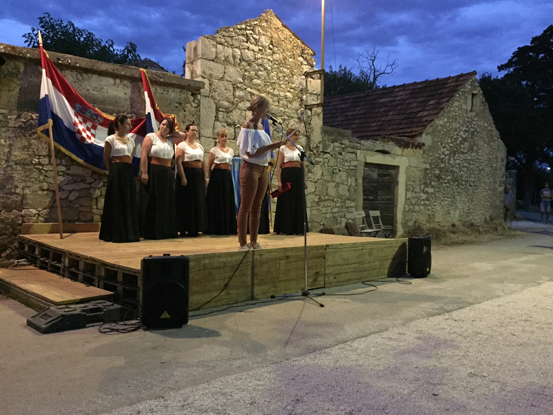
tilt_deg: -2.2
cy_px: 207
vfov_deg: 46.8
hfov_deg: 60.0
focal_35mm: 30
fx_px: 479
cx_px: 271
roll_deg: -2.4
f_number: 2.2
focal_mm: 4.15
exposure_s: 1/17
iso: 1000
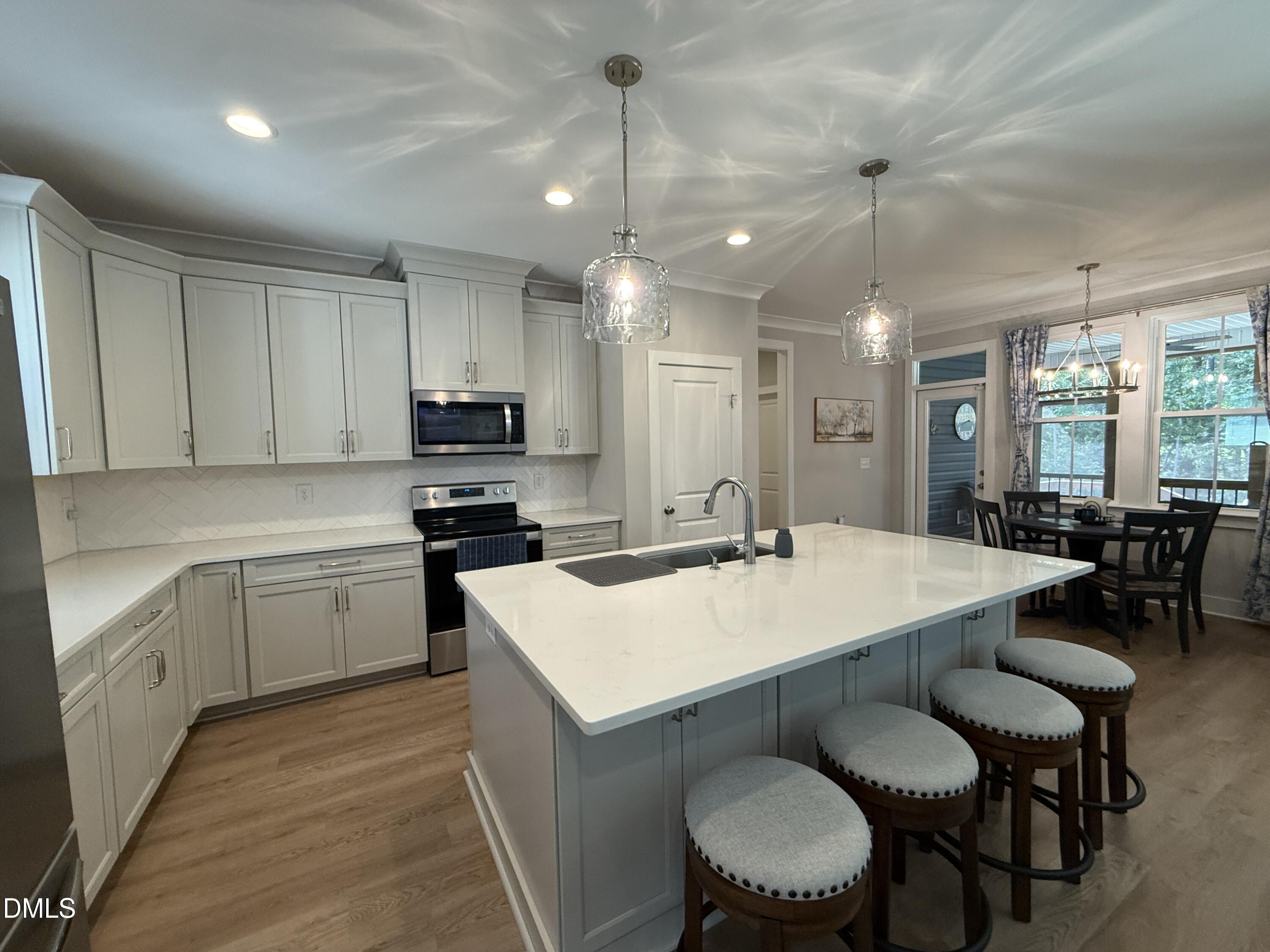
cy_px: 476
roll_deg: +0.7
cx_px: 635
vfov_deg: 85.7
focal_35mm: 14
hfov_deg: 102.1
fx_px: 514
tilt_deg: -3.7
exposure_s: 1/120
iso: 250
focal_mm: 2.22
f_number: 2.2
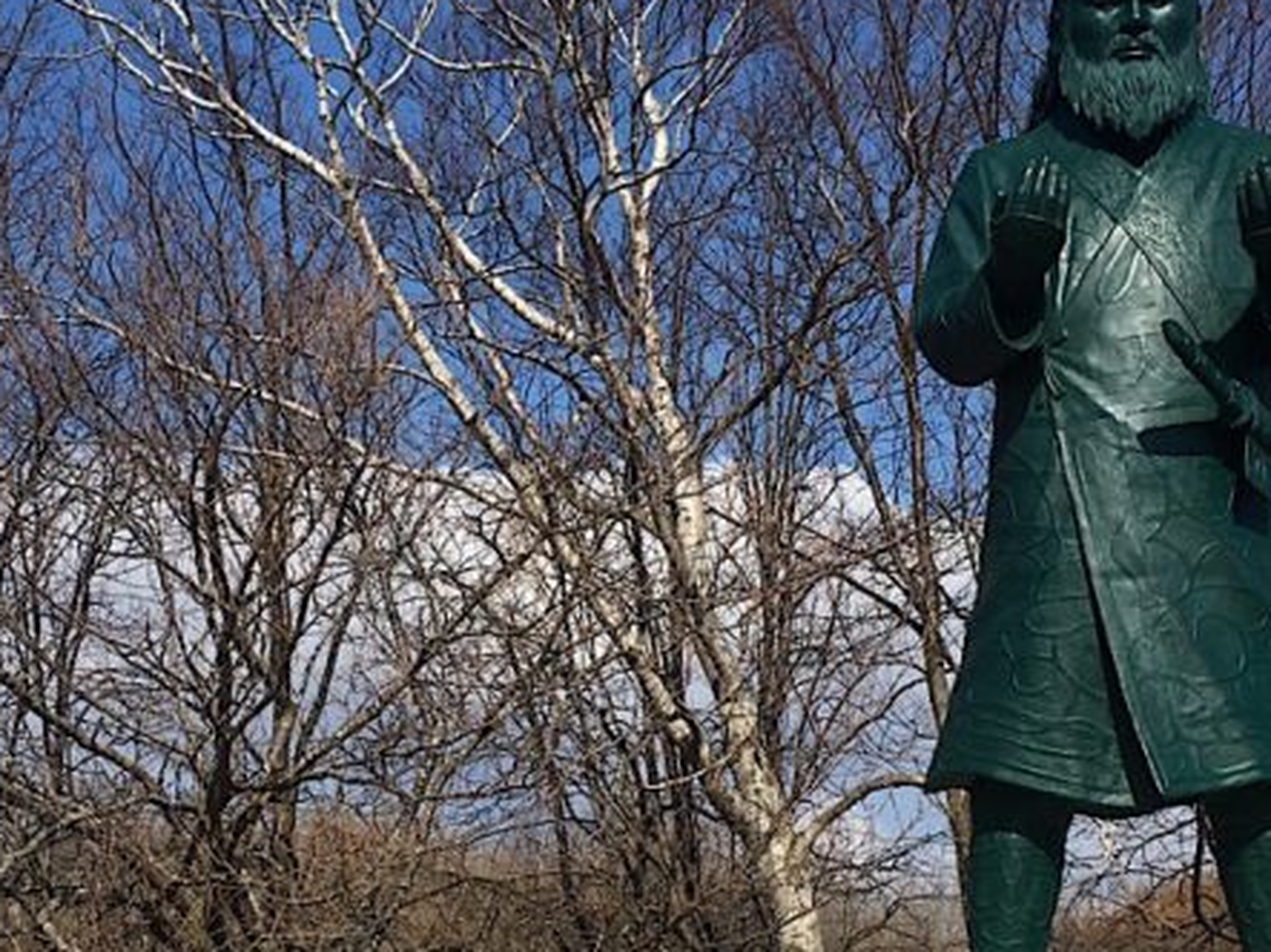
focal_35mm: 67
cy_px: 654
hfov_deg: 29.0
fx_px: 2459
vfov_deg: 21.8
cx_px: 562
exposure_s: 1/2481
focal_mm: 4.15
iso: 25
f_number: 2.2
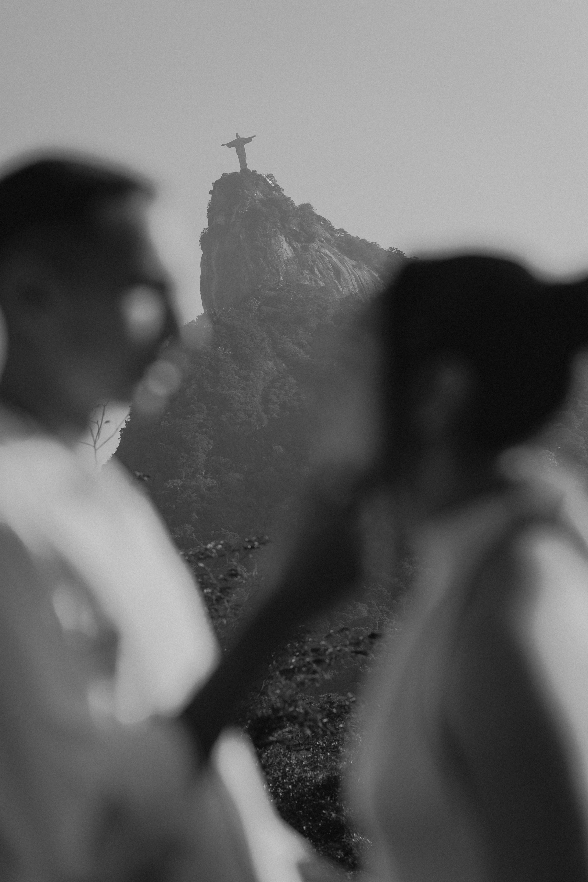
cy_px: 441
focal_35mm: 85
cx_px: 294
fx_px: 2082
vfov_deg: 23.9
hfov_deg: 16.1
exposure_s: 1/3200
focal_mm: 85
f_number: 2.8
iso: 50
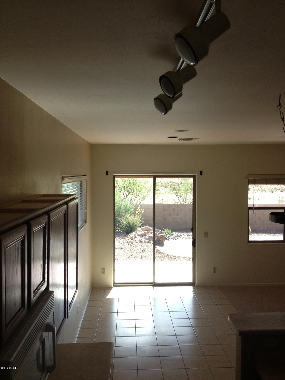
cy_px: 190
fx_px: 384
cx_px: 142
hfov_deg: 40.7
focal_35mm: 35
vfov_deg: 52.6
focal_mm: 4.28
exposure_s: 1/241
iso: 80
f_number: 2.4
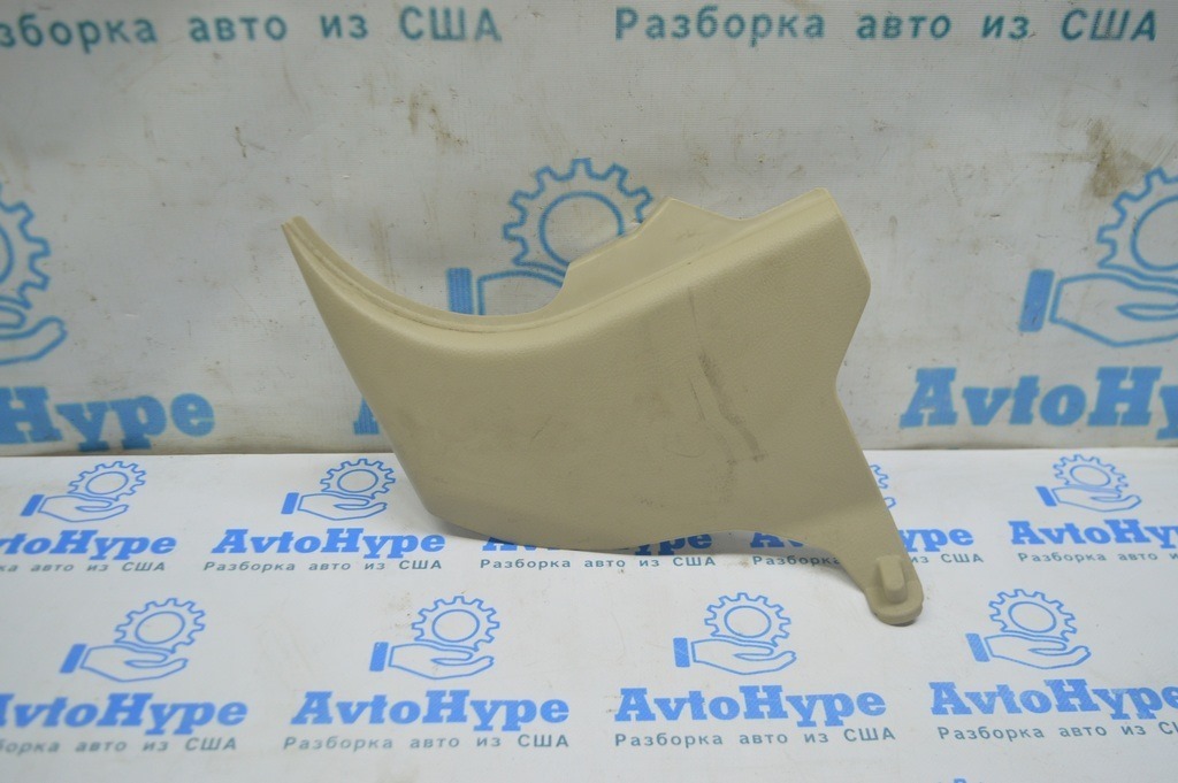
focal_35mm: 34
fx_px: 1128
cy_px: 392
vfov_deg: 38.3
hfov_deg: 55.1
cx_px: 589
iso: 400
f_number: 3.8
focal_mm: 23
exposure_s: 1/50
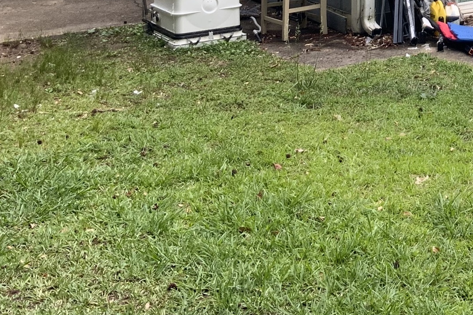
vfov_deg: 14.6
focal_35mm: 87
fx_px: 1143
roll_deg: -1.3
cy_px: -155
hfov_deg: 22.1
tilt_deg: -3.7
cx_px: 522
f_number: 1.8
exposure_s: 1/173
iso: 16
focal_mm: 3
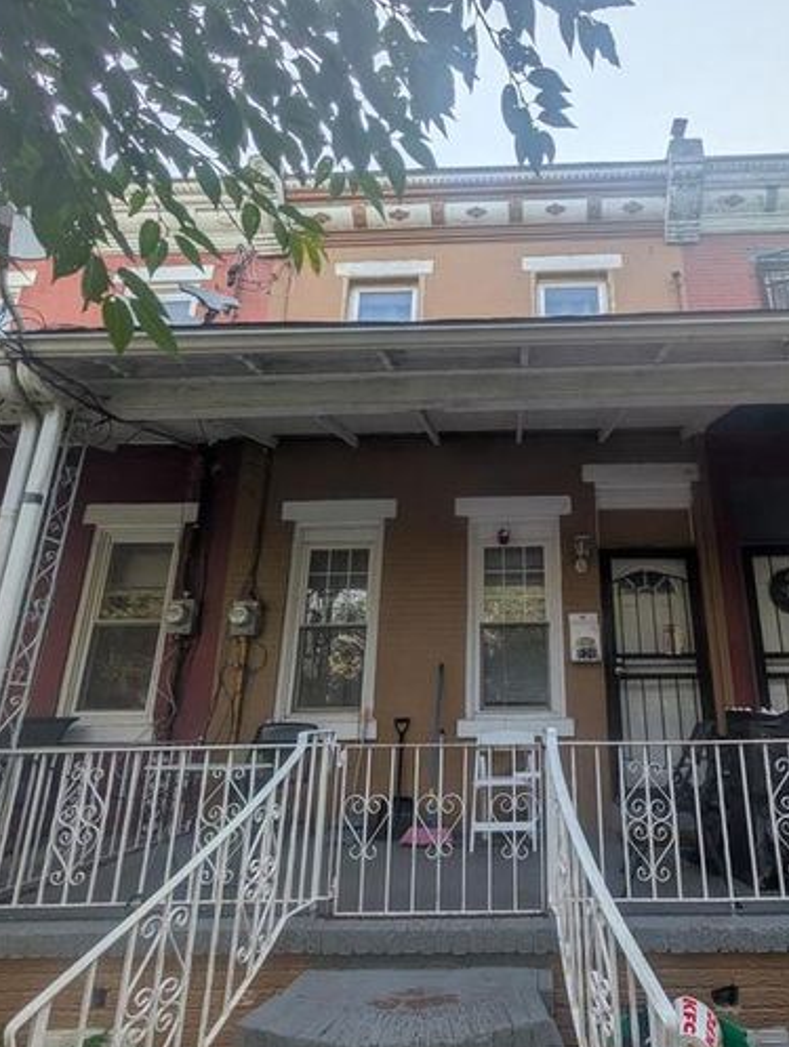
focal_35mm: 16
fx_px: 485
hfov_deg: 76.2
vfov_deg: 93.9
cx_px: 515
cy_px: 591
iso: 32
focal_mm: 2.02
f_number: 1.7
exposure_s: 1/1773
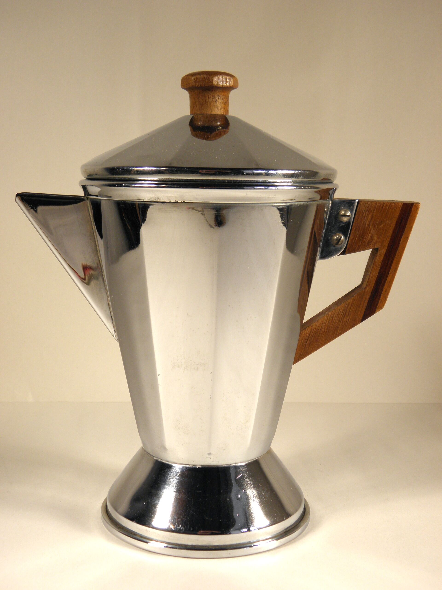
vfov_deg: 40.4
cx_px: 221
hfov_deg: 30.9
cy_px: 295
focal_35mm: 47
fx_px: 800
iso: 100
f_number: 3.9
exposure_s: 1/60
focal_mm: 8.6
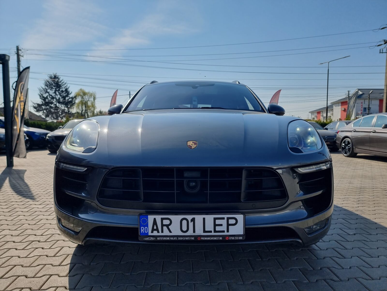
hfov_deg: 71.6
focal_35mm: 24
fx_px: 268
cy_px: 146
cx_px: 194
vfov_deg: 56.8
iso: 50
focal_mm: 6.7
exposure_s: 1/1272
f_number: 1.8
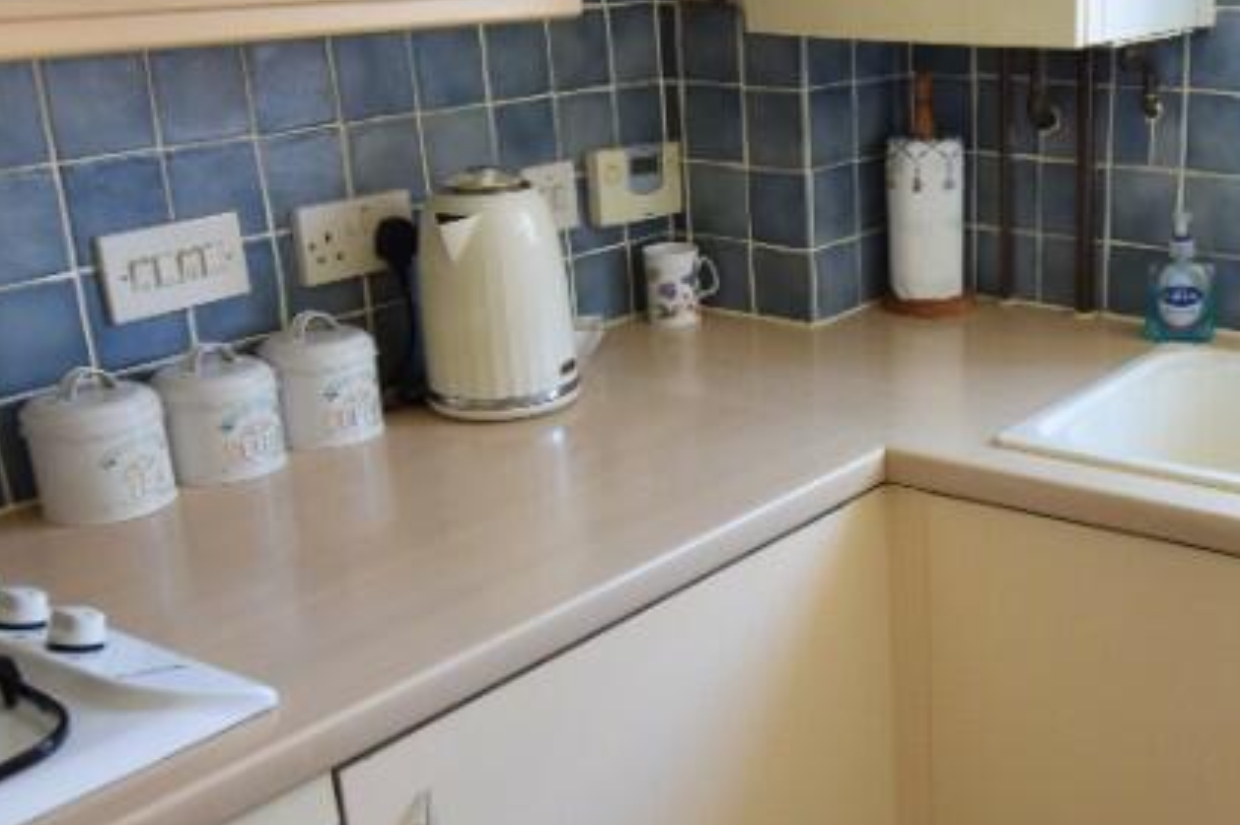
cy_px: 442
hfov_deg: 42.1
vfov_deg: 30.5
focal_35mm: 44
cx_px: 1027
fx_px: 1515
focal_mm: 12
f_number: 4
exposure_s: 1/60
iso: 400
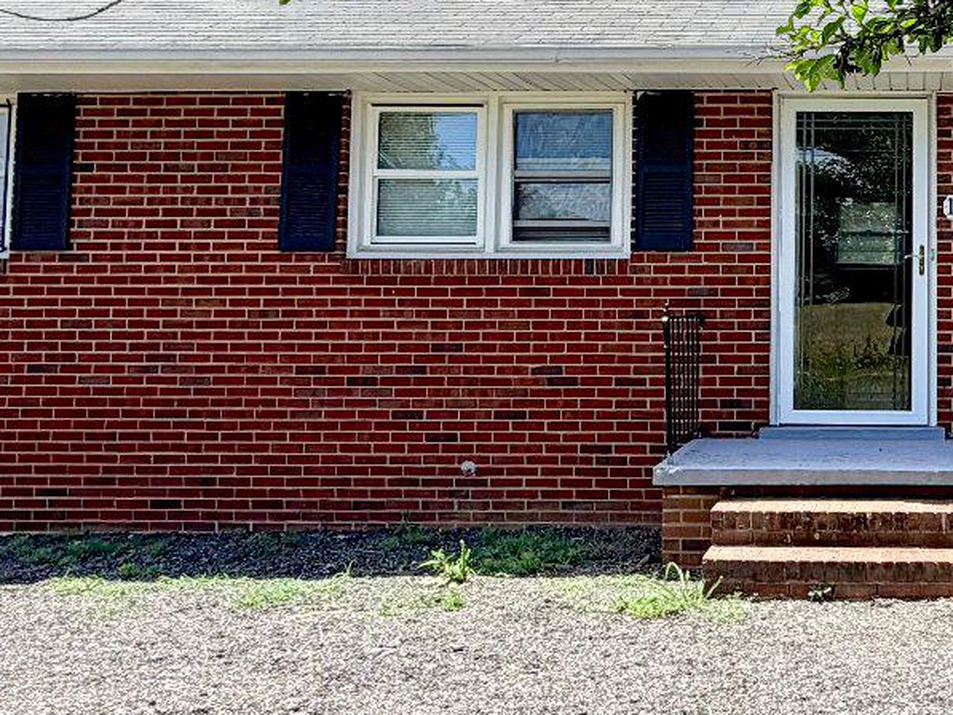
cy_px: 196
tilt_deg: +3.5
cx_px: 878
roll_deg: -0.4
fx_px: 1322
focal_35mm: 48
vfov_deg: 29.9
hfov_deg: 36.8
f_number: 2.2
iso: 40
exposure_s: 1/770
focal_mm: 2.22
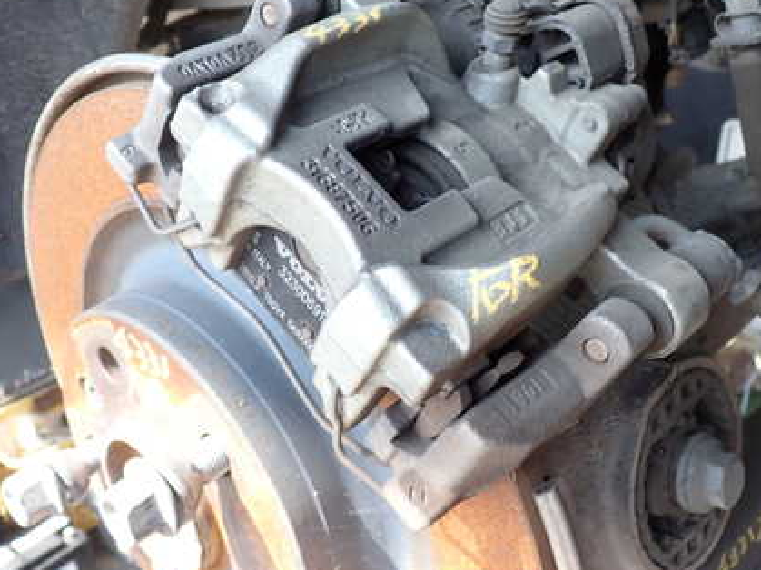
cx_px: 336
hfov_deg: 43.8
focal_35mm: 43
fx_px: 945
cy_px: 221
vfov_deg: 33.4
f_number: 3.2
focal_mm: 5.4
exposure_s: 1/100
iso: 100
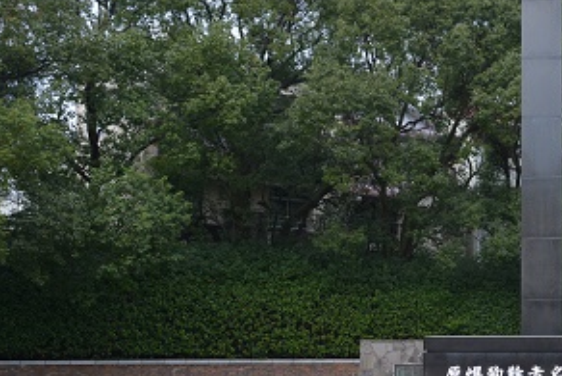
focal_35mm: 63
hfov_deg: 30.1
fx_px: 984
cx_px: 534
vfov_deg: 21.5
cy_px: 259
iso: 200
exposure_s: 1/125
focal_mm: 32
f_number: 7.1
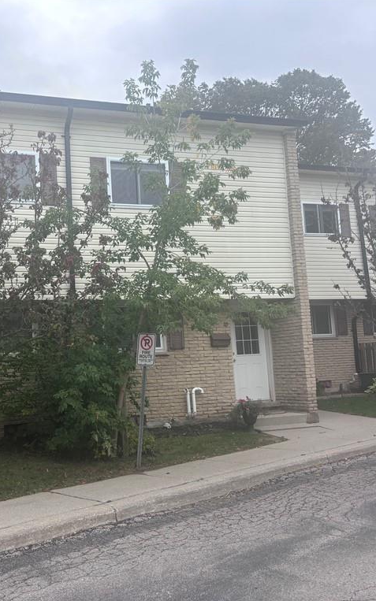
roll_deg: +2.3
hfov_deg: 33.6
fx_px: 607
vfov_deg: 52.7
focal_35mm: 37
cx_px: 86
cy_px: 299
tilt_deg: +4.8
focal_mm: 5.96
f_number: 1.6
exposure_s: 1/943
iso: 50
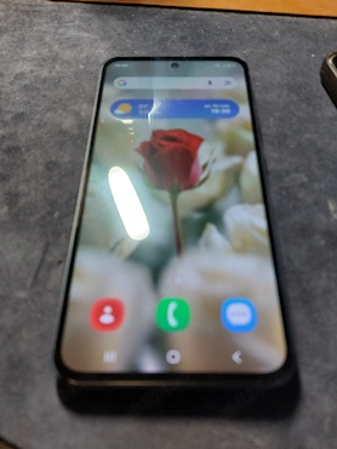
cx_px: 176
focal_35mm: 27
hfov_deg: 51.4
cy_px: 224
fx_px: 350
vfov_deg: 65.3
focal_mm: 5.23
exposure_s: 1/50
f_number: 1.8
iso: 50
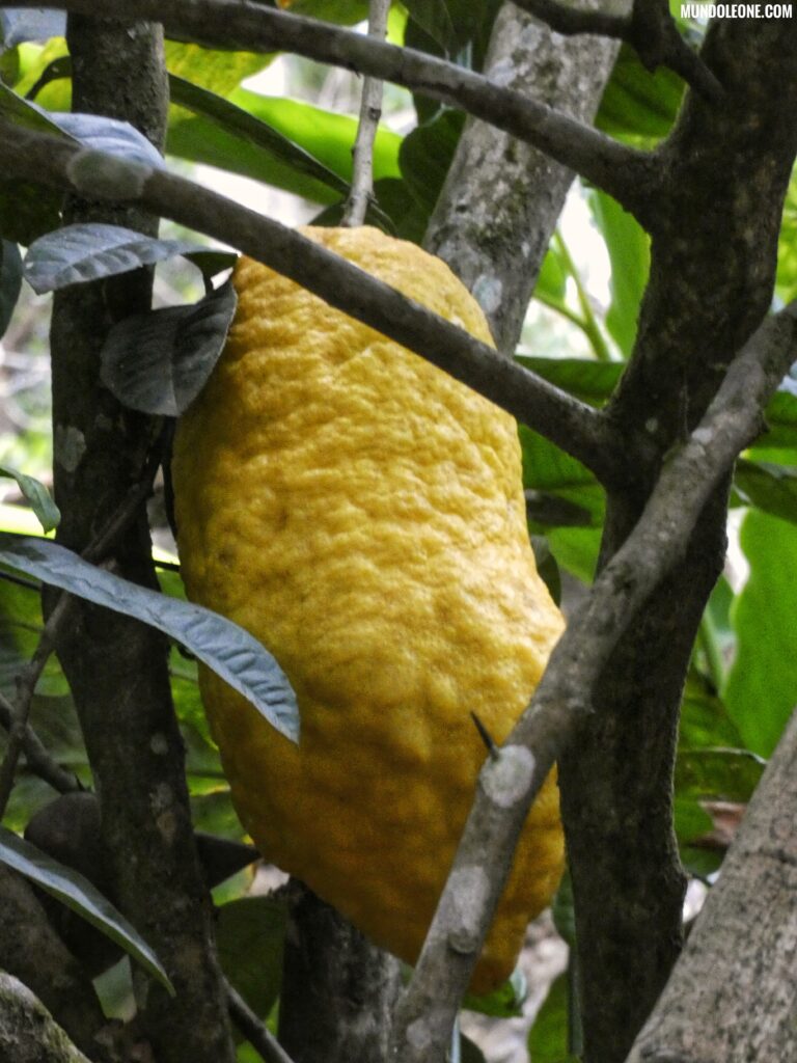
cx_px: 398
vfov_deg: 10.8
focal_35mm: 183
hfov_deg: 8.1
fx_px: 5618
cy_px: 532
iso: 1600
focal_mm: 32.7
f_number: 5.5
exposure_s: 1/40
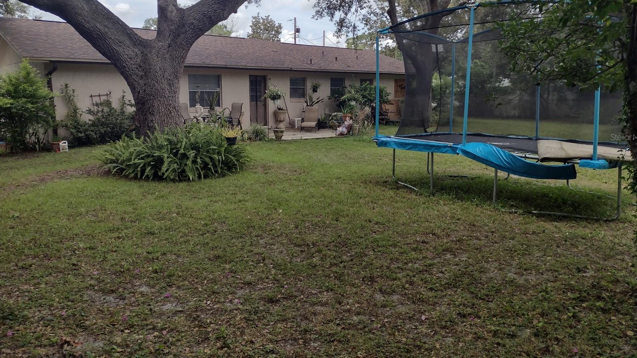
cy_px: 137
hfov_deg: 64.3
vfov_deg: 38.7
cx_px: 324
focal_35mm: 30
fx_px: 507
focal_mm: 4.71
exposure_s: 1/968
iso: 100
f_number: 1.7
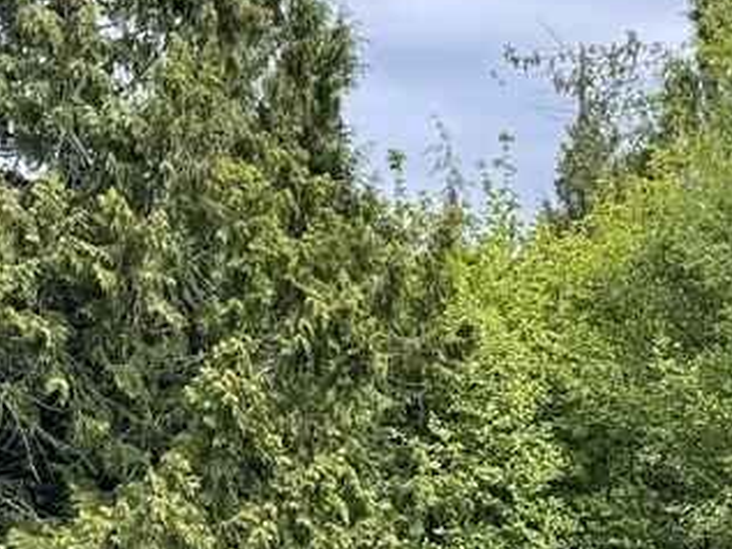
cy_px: 761
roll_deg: +0.0
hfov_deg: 15.7
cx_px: 868
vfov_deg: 11.8
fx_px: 2560
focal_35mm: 121
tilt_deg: -6.5
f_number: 1.78
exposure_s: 1/1261
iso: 80
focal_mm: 6.76
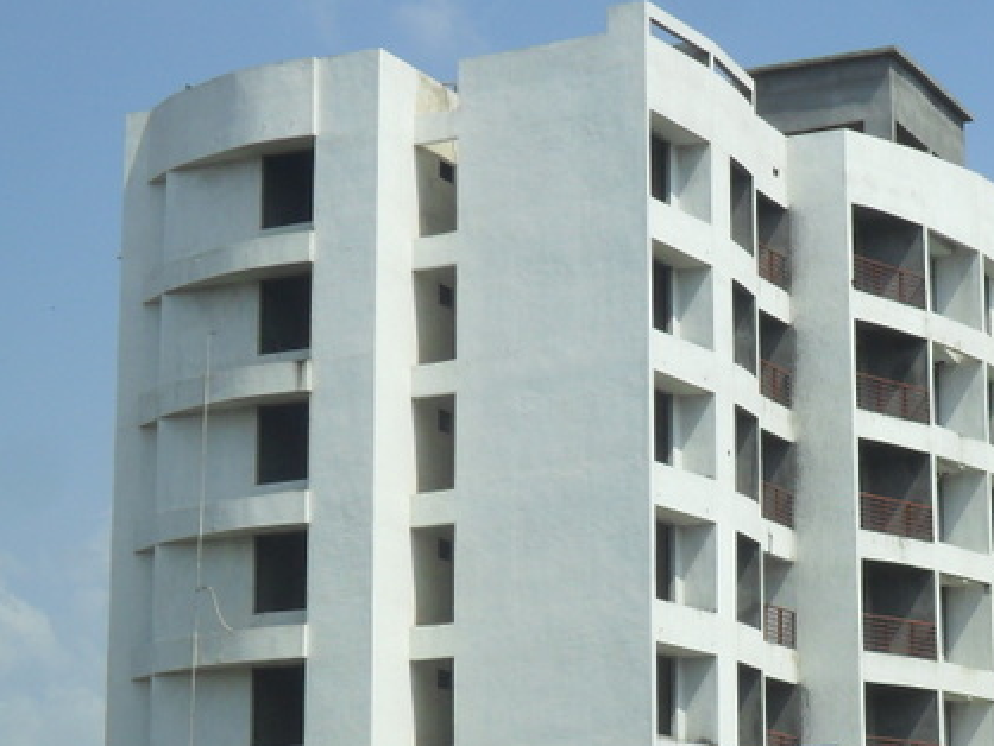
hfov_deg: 19.9
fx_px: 2787
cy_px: 483
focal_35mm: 97
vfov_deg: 15.2
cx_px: 849
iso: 100
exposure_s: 1/1500
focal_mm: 9.3
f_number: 5
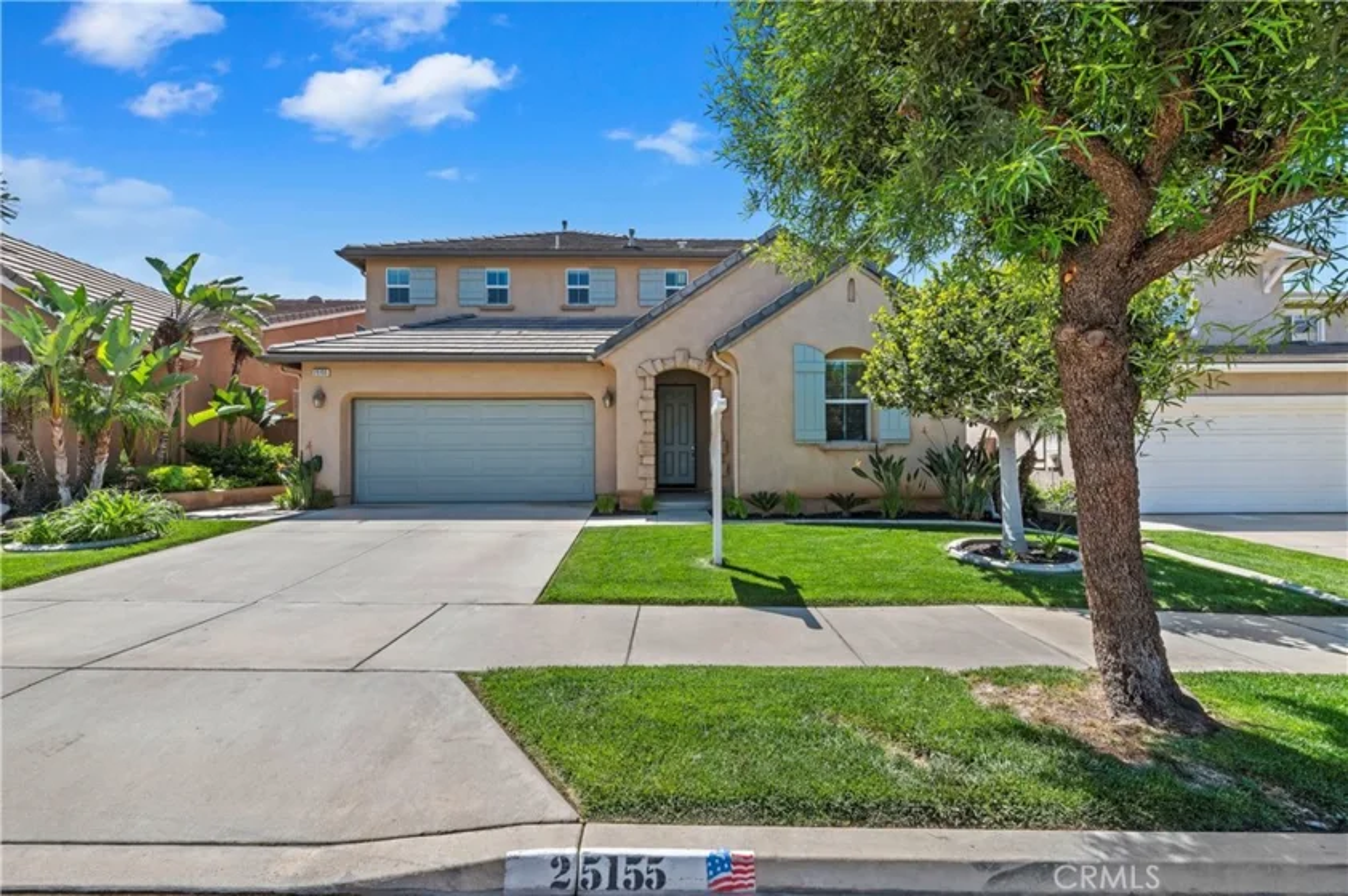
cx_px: 674
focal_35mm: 14
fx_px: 524
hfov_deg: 104.3
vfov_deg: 81.1
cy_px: 448
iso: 500
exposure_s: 1/250
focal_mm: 14
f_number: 18
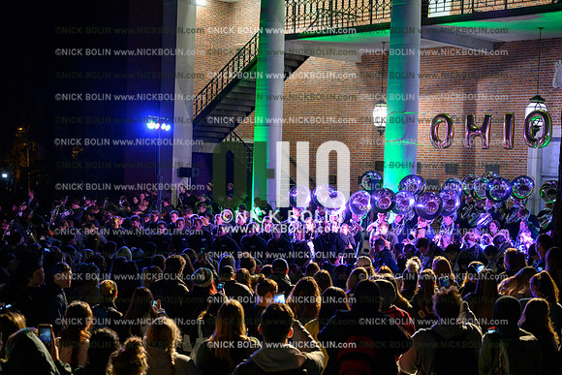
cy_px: 188
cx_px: 281
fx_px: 828
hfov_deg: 37.5
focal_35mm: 53
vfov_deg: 25.5
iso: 6400
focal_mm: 53
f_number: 4
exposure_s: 1/80
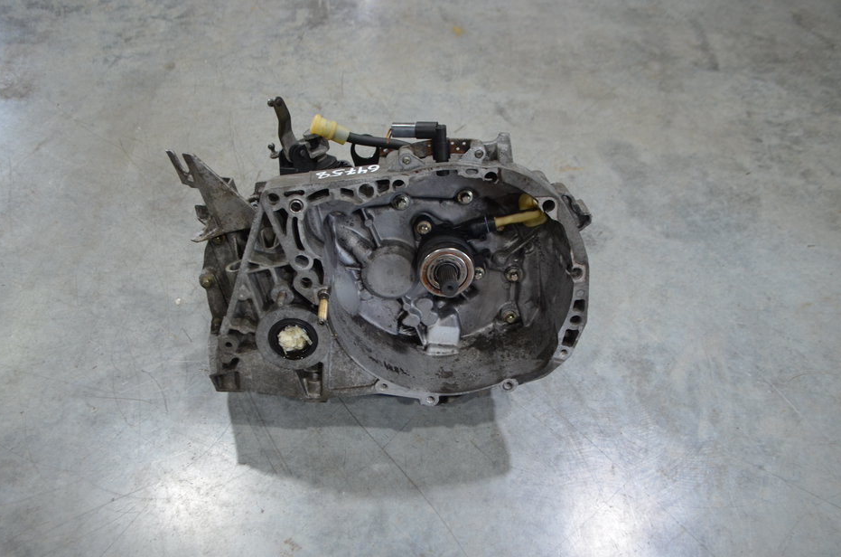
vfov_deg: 39.8
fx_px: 769
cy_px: 299
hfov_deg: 57.3
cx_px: 396
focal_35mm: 33
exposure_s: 1/60
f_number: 4
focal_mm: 20
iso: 560
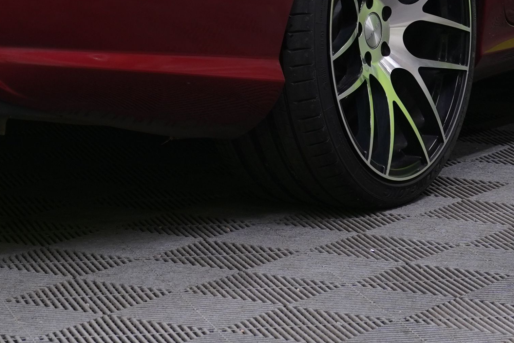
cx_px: 151
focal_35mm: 198
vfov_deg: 6.8
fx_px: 2827
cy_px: -233
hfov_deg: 10.4
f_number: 5
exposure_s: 1/30
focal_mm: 50
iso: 400
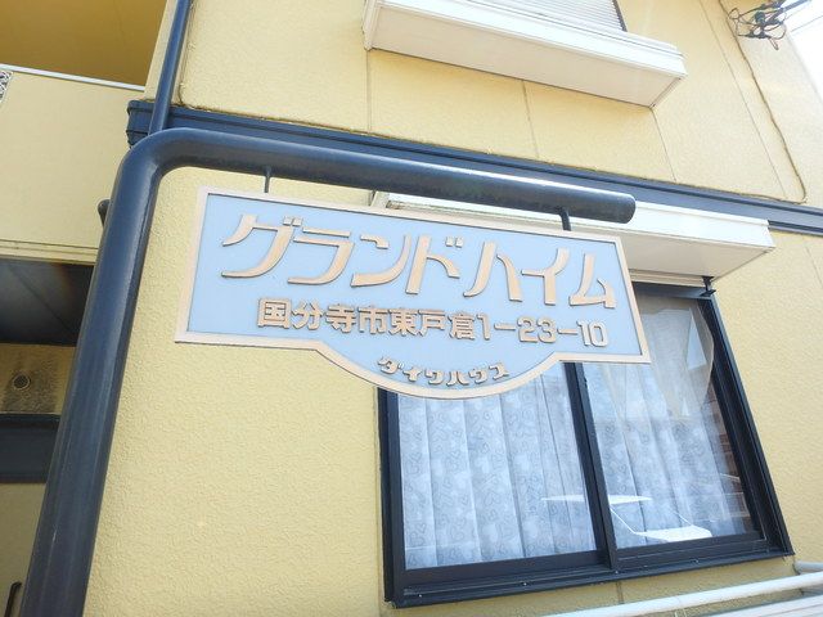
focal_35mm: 21
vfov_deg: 63.4
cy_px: 308
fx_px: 499
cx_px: 412
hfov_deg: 79.0
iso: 125
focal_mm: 3.7
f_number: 3.5
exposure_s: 1/200
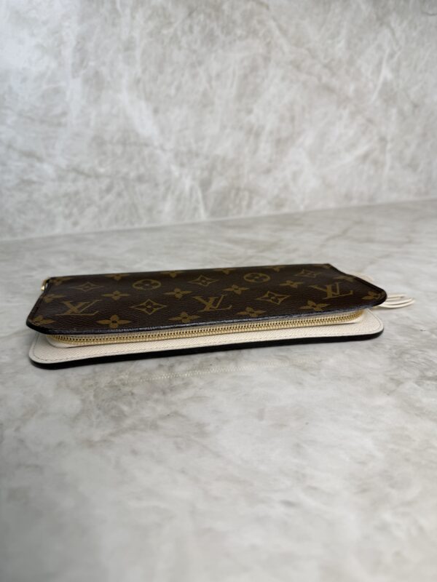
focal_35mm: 24
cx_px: 218
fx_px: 404
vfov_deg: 71.6
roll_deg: -0.1
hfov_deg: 56.8
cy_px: 291
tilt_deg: -20.8
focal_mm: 6.76
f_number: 1.78
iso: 100
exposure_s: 1/120
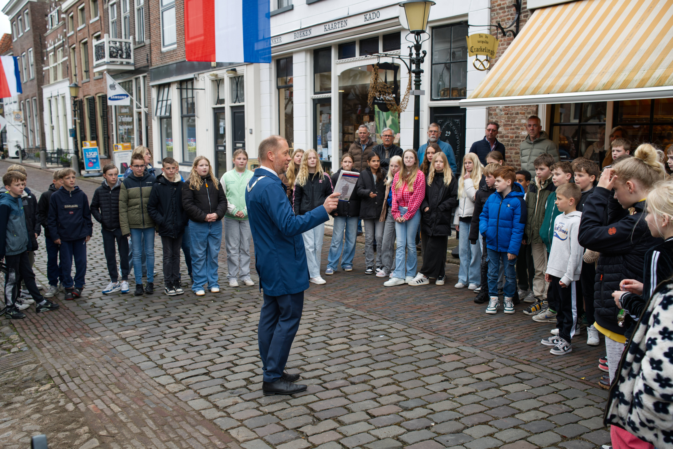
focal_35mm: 35
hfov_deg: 54.4
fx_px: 654
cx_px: 336
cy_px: 224
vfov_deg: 37.9
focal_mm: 35
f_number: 4.5
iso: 400
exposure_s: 1/200
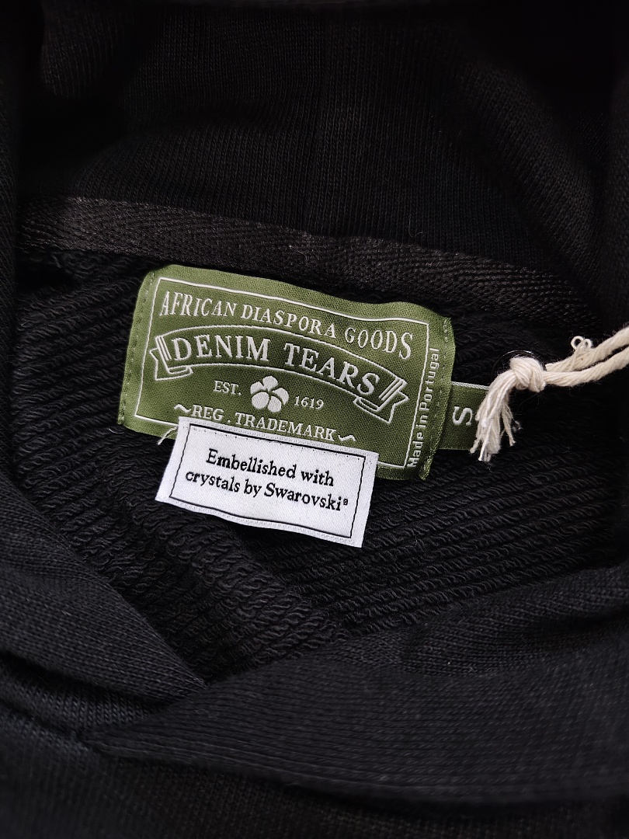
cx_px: 314
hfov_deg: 56.8
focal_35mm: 24
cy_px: 420
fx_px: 581
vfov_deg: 71.6
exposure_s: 1/50
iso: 991
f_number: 1.88
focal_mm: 5.56
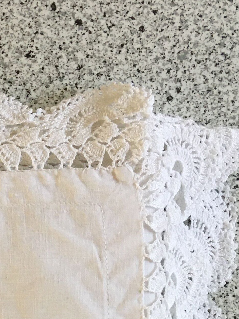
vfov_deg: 20.0
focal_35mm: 93
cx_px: -90
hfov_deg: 15.0
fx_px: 856
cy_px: 363
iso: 64
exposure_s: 1/33
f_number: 2.2
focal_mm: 4.15
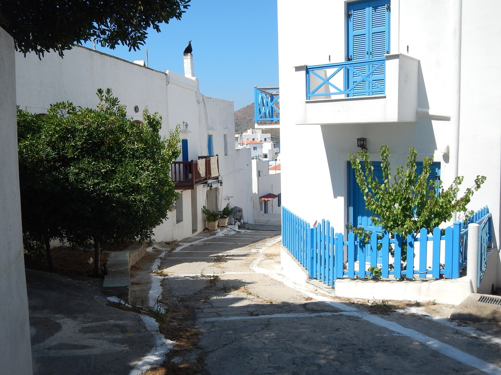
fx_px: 478
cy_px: 188
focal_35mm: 33
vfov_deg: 42.9
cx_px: 250
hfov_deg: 55.4
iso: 125
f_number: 3.9
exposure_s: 1/1000
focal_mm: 5.9
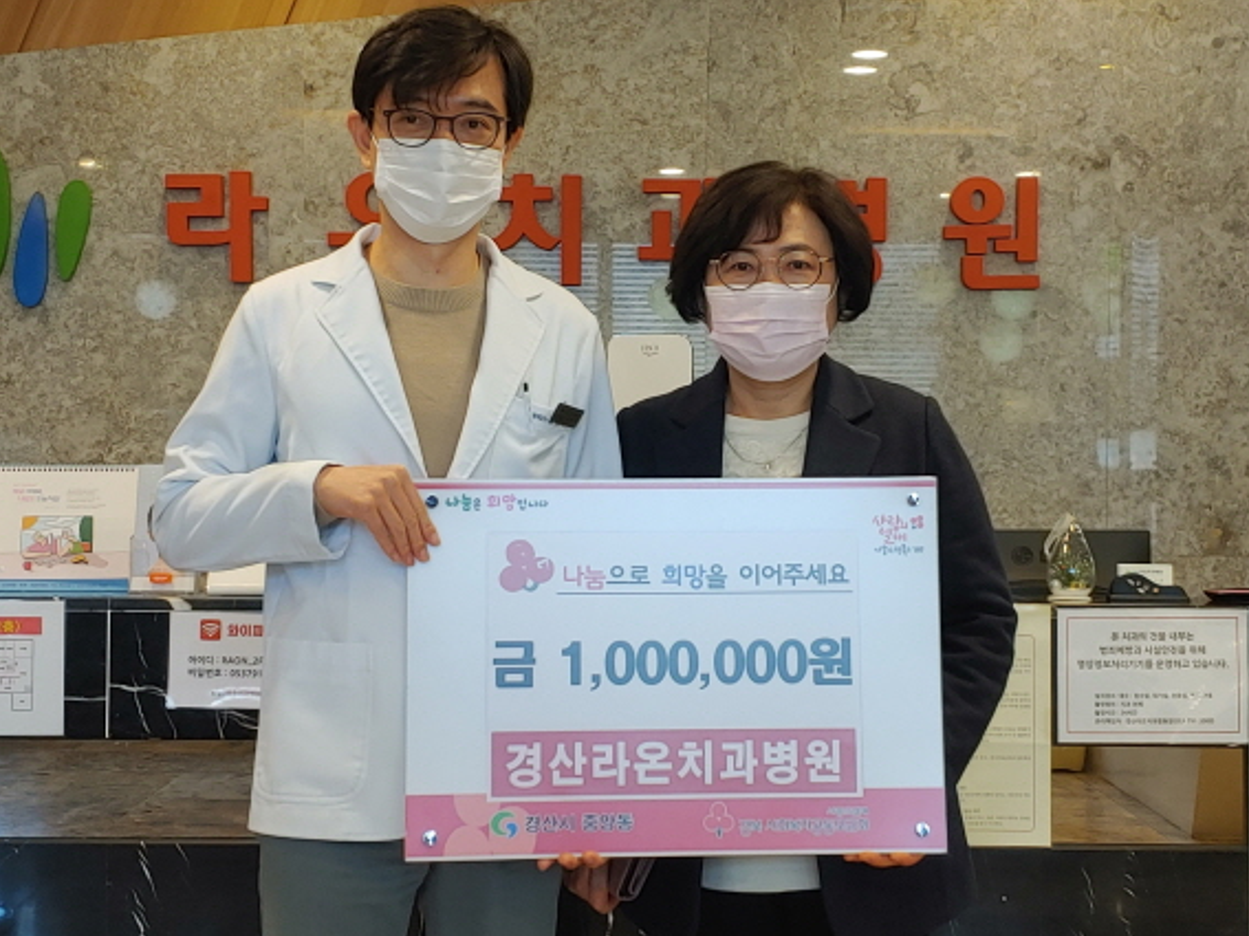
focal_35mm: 58
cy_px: 461
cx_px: 665
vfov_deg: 25.2
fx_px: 2092
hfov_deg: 33.2
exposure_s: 1/60
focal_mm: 4.23
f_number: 1.5
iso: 100
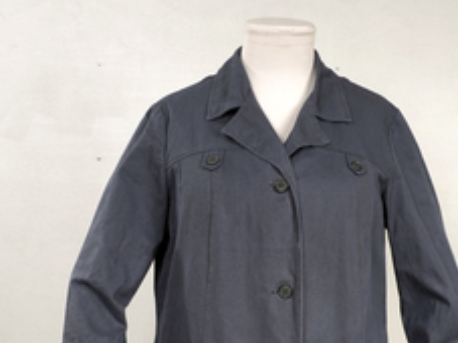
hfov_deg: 24.7
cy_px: 374
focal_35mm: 79
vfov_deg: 18.0
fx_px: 1045
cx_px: 249
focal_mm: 32
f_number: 7.1
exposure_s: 1/20
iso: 400
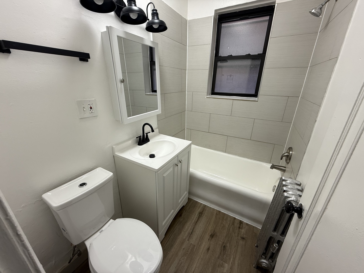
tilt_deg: -19.6
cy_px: 136
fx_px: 147
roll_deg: +1.3
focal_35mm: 14
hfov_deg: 102.1
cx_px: 182
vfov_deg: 85.7
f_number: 2.2
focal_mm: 2.22
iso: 100
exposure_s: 1/120
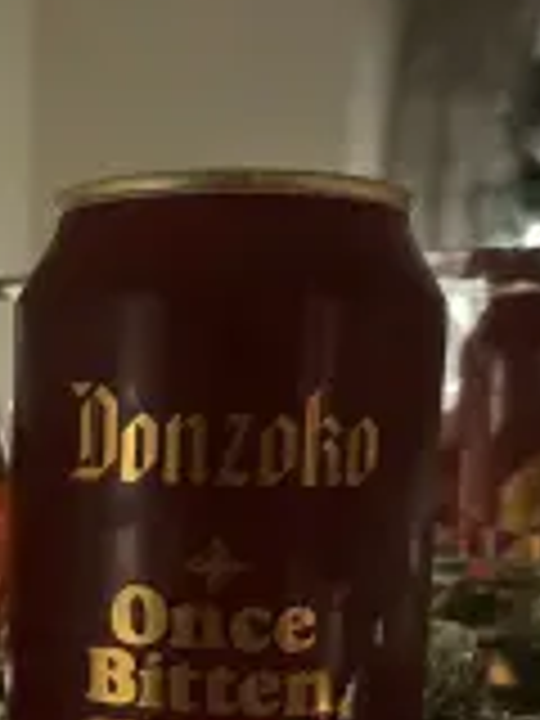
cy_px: 612
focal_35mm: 65
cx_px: -18
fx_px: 1352
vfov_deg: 28.9
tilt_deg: -10.5
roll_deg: -0.3
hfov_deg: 21.7
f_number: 1.6
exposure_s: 1/25
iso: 1000
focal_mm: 5.1
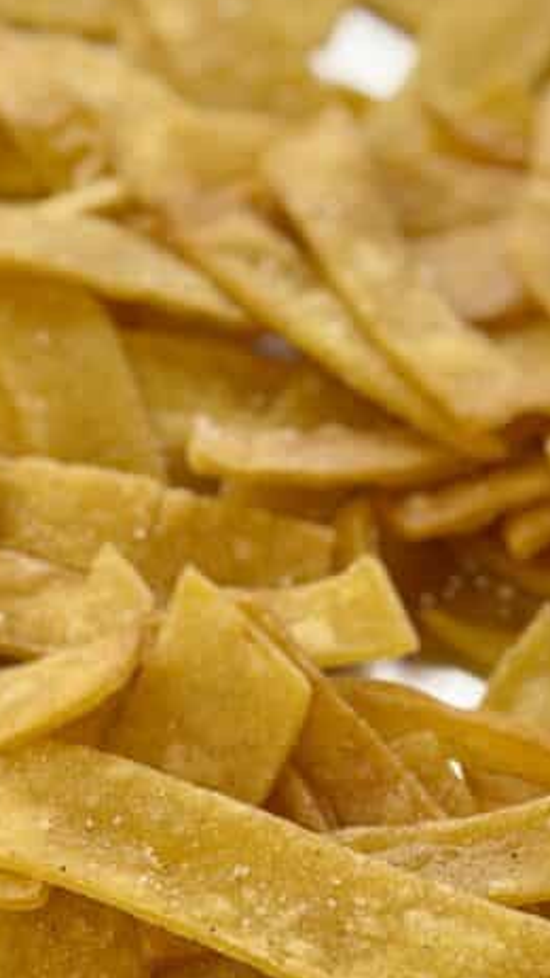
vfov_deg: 18.3
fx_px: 3006
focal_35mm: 116
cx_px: 49
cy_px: 813
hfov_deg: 10.4
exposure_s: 1/1285
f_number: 1.78
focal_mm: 6.76
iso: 64
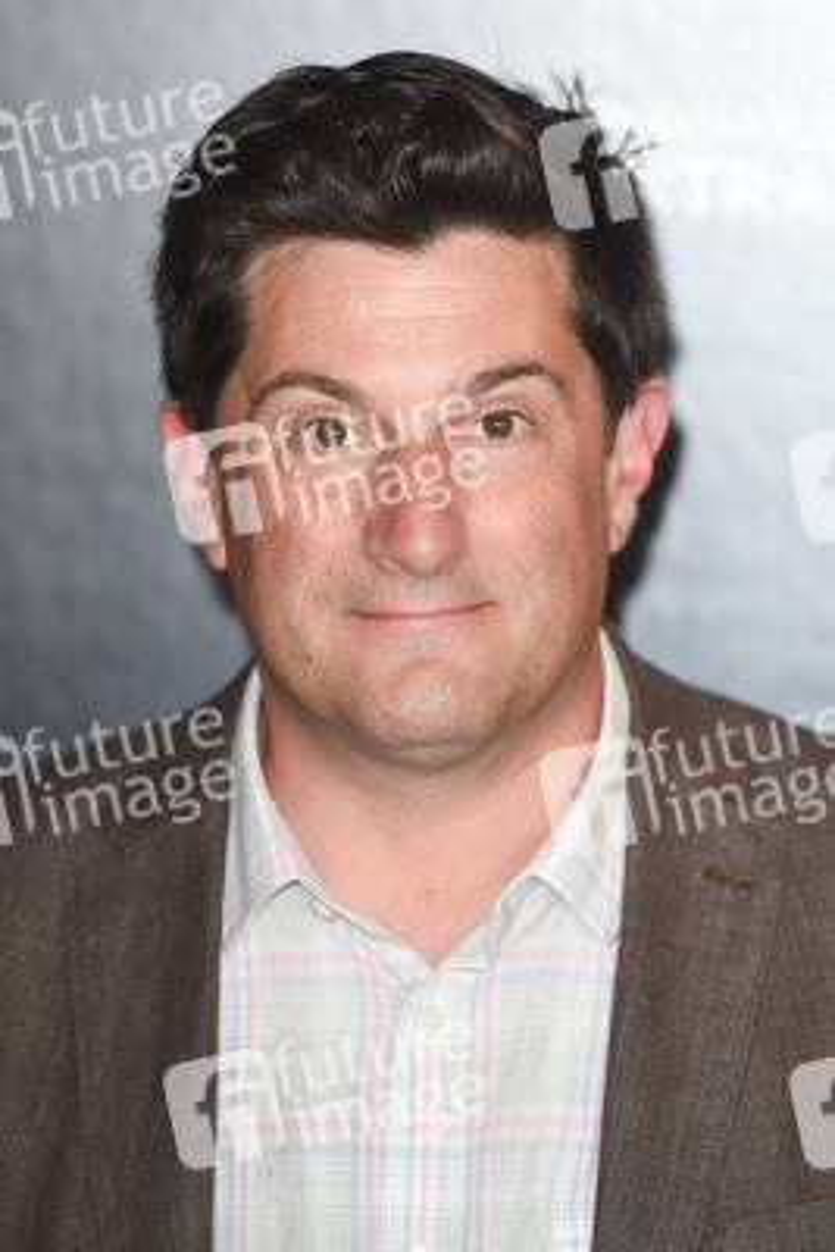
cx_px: 418
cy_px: 626
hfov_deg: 6.9
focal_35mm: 200
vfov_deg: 10.3
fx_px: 6952
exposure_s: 1/250
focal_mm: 200
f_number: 4
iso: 1600
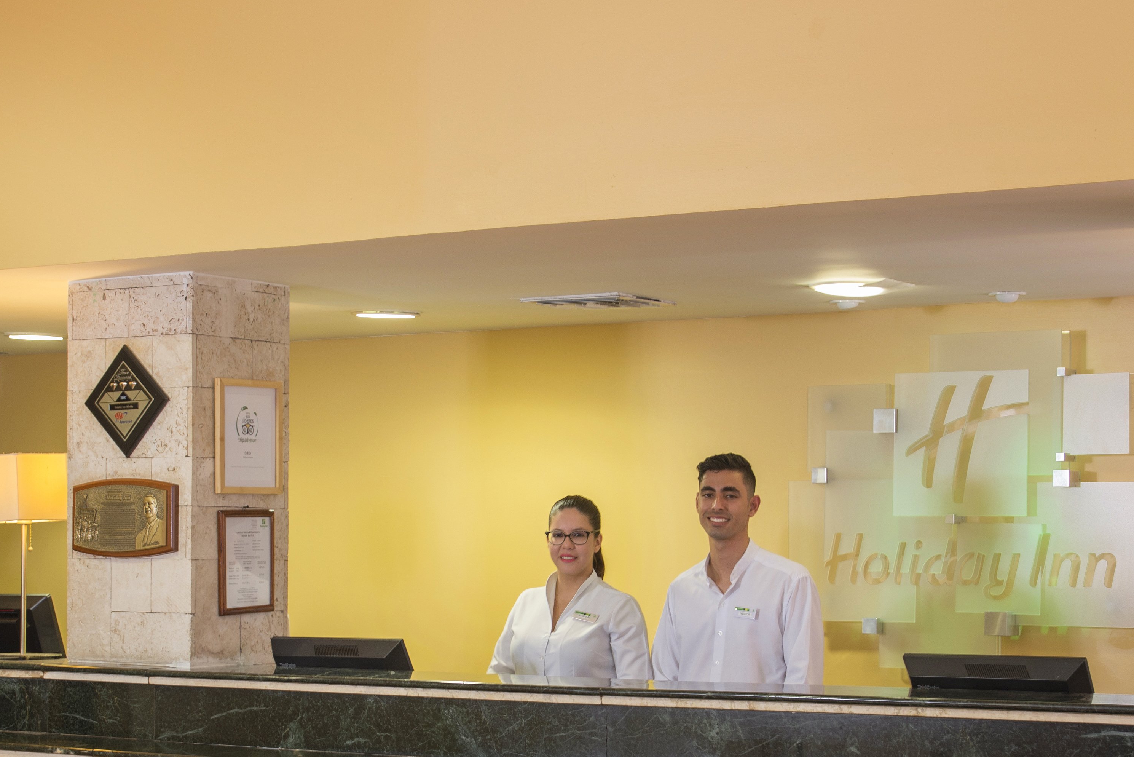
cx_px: 490
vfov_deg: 16.2
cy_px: 565
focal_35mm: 84
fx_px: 2647
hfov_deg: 24.2
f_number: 5.6
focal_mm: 34
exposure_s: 1/2.5
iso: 160
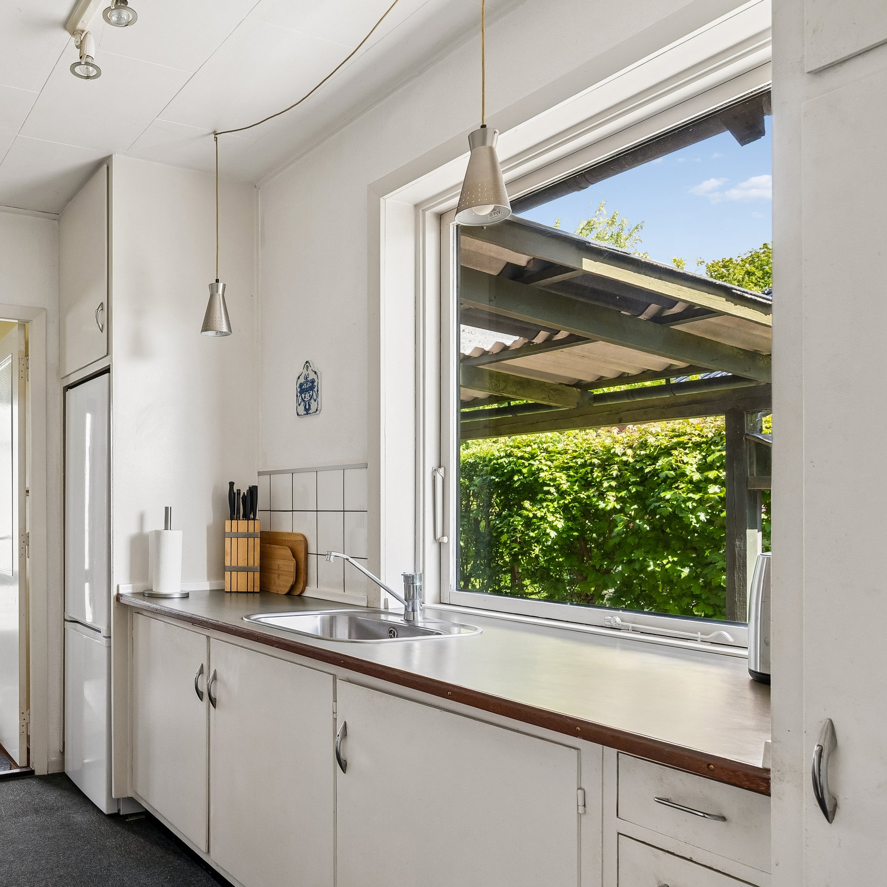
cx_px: 154
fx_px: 783
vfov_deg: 58.9
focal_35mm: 27
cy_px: 504
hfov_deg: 54.2
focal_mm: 18
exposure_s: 1/60
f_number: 9
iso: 640
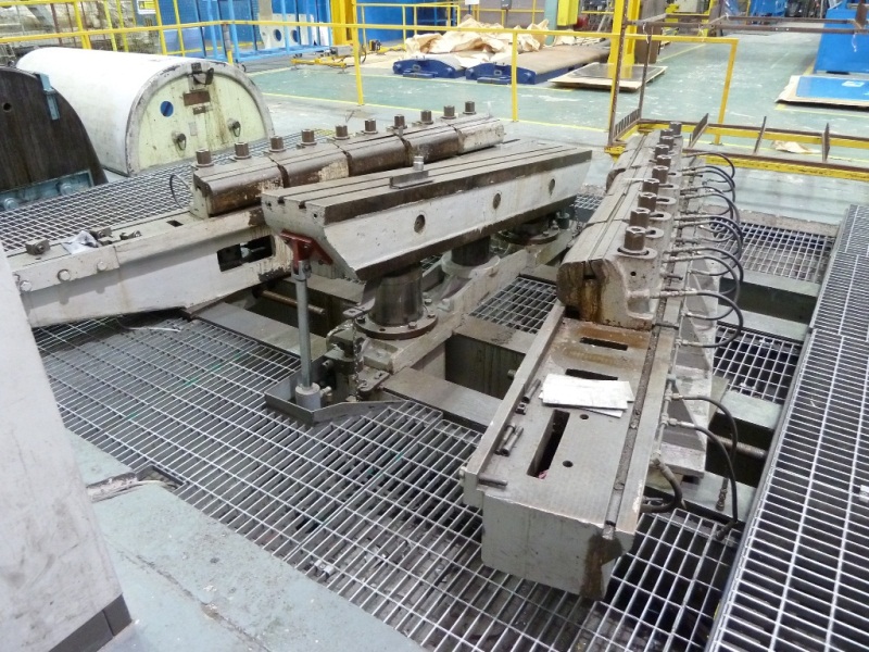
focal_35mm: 25
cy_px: 326
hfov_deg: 69.4
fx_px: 628
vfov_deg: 54.9
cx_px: 434
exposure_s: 1/6
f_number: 3.3
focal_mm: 4.1
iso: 400
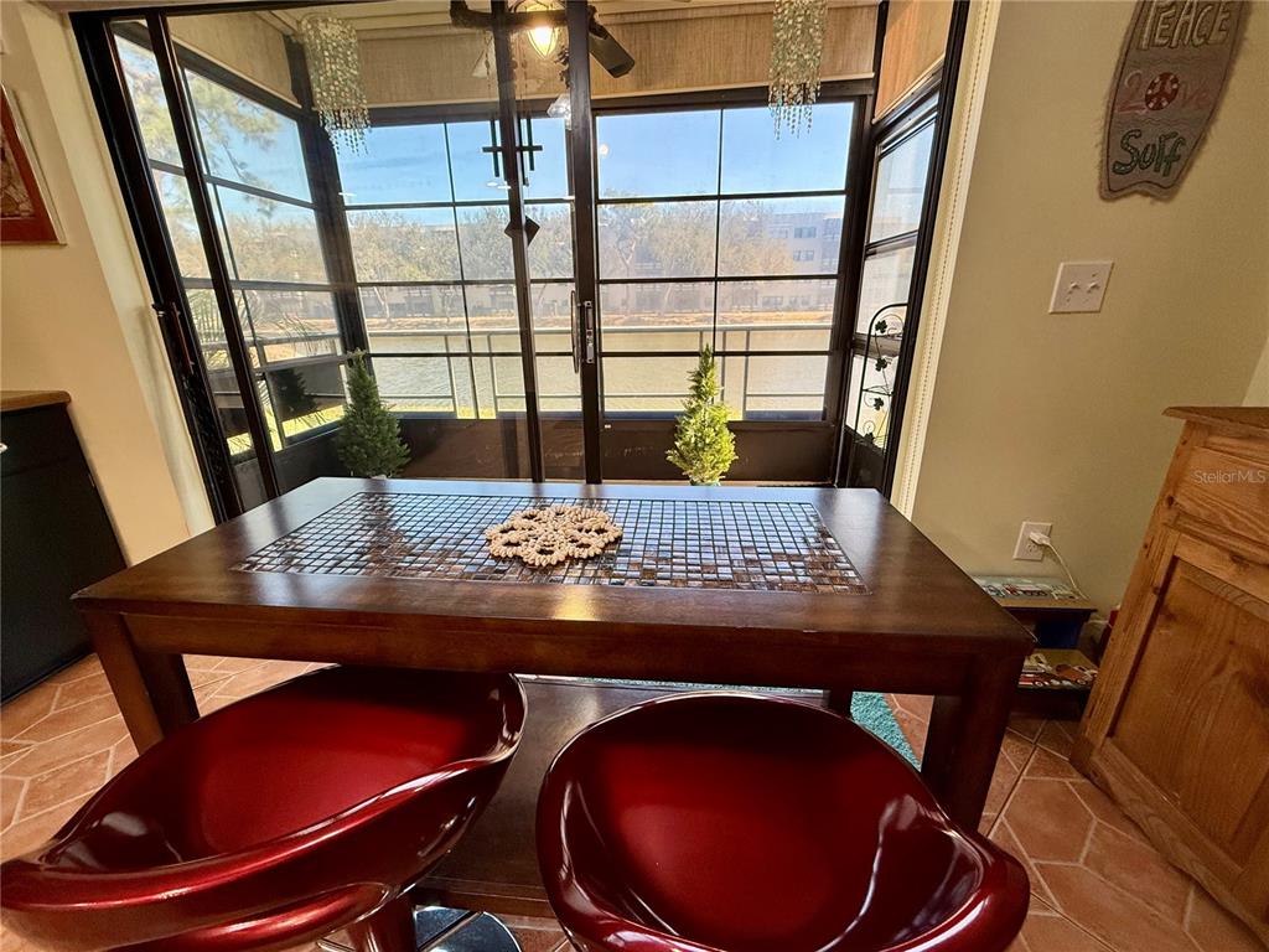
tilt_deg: -18.1
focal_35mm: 14
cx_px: 634
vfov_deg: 85.7
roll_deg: +1.4
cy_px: 476
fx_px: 513
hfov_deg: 102.1
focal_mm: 2.22
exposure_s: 1/120
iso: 250
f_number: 2.2
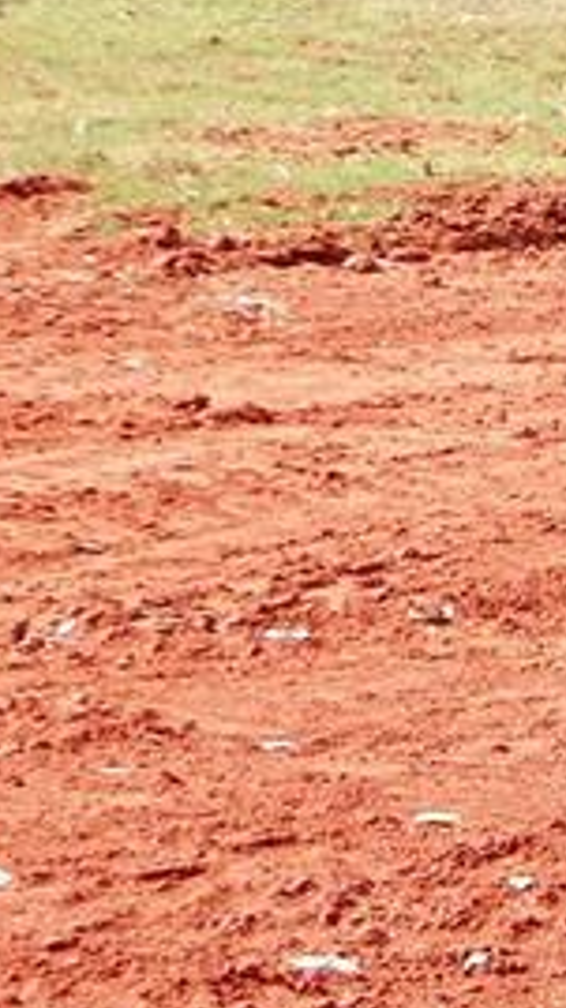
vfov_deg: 6.4
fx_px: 8872
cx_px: 1810
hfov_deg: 3.5
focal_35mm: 332
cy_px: -319
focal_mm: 14.3
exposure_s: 1/250
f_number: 4.4
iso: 80
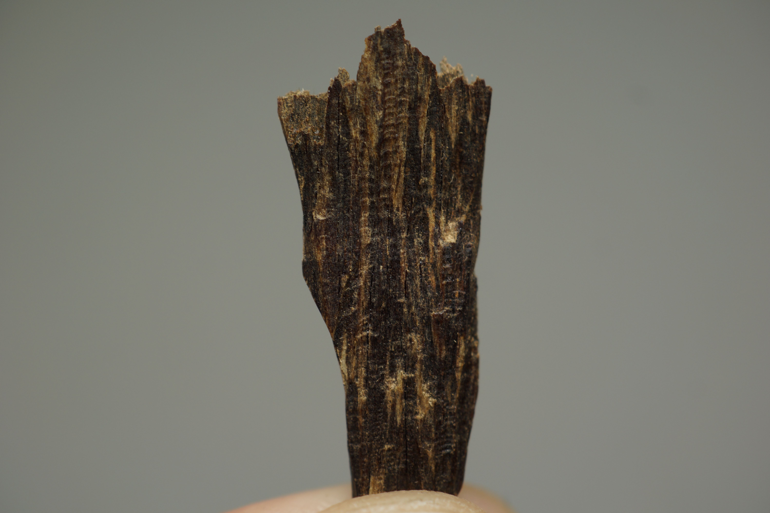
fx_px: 962
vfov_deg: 29.9
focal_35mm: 45
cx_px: 385
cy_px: 256
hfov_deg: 43.6
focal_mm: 30
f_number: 4
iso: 100
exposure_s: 1/160
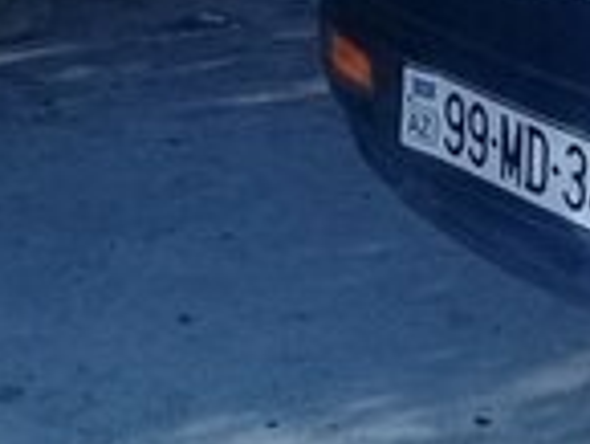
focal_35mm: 141
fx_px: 2405
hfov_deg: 12.1
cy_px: -193
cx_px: 1257
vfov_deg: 10.2
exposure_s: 1/928
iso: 64
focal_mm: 3.3
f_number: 2.2
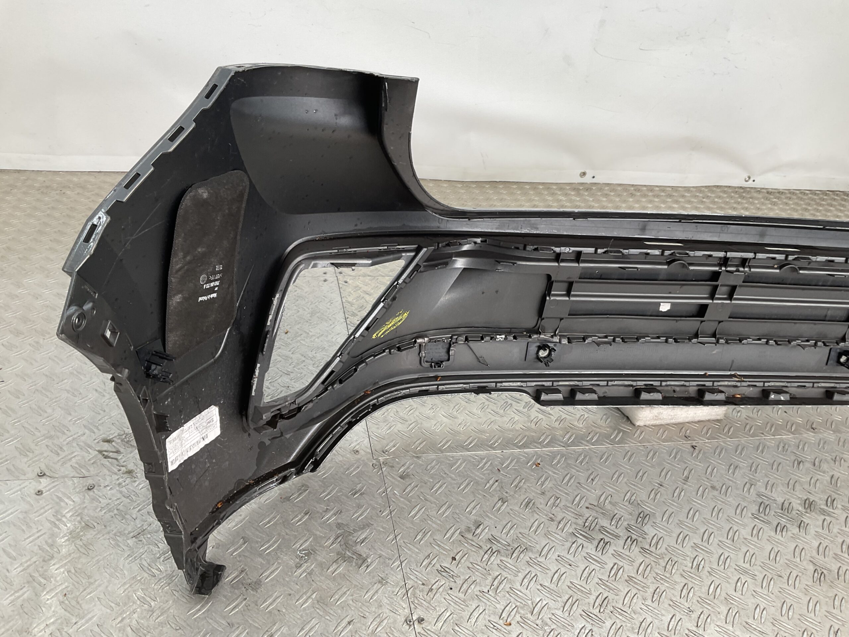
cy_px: 318
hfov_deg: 61.7
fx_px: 711
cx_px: 424
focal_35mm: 29
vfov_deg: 48.2
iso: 25
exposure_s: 1/120
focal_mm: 3
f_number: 1.8
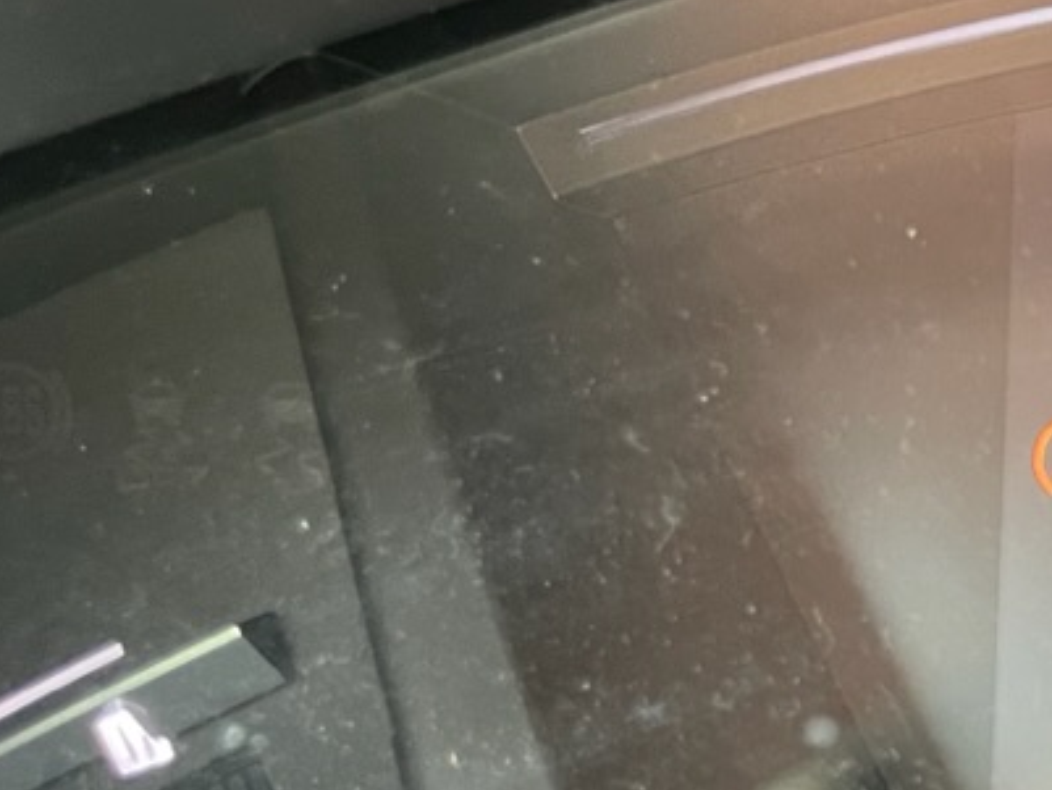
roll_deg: +0.4
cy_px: 349
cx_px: 1619
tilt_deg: -22.3
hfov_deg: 20.0
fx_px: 2523
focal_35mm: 83
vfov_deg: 17.8
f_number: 1.6
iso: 320
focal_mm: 4.2
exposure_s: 1/60
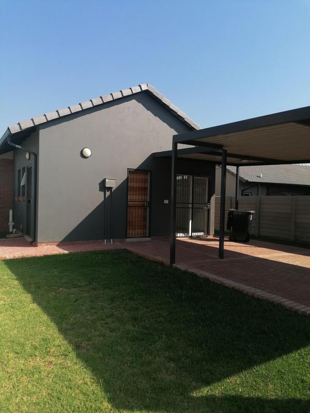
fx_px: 322
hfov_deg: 51.4
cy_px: 206
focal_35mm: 27
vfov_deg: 65.3
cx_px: 155
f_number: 1.8
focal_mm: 4.75
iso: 50
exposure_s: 1/1028
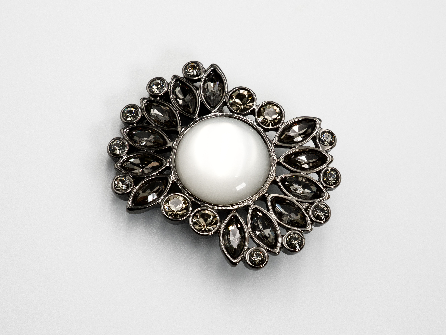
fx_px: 902
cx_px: 223
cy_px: 168
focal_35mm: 70
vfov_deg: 21.0
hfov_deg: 27.8
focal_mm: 35
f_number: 11
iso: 400
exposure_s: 1/50
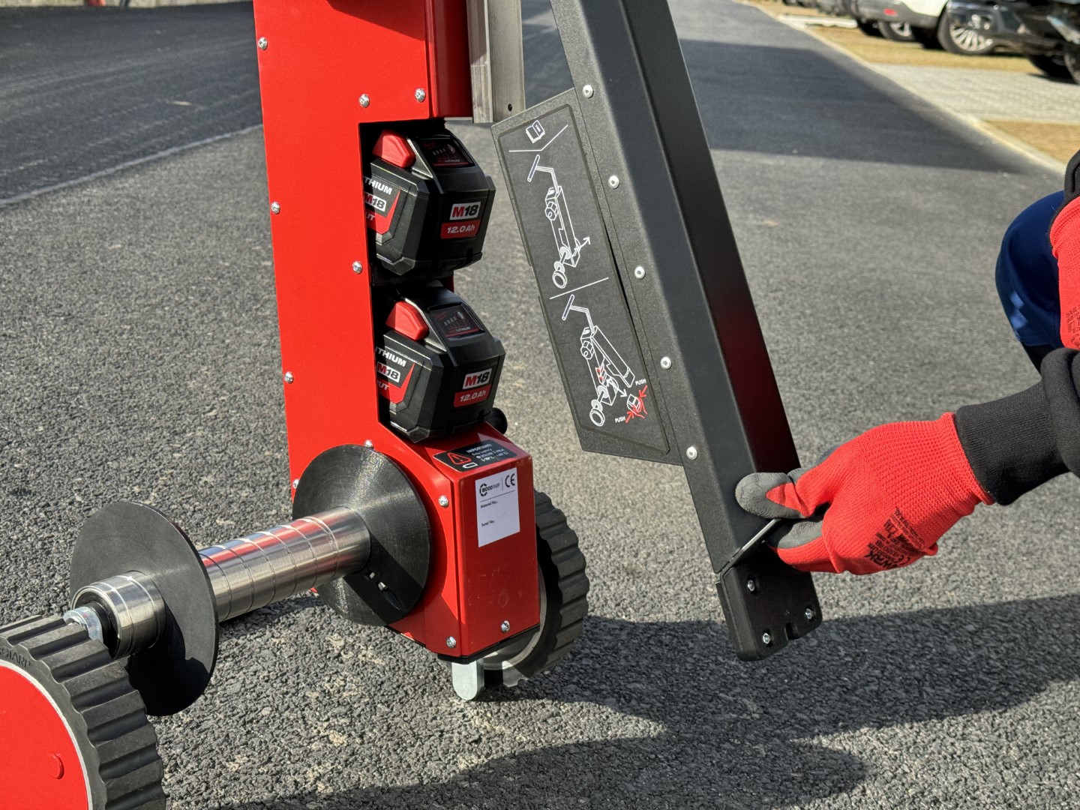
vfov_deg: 30.3
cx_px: 540
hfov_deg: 39.7
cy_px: 405
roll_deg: -3.7
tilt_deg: -15.9
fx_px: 1498
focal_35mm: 48
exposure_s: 1/1366
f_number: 1.78
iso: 64
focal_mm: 6.86
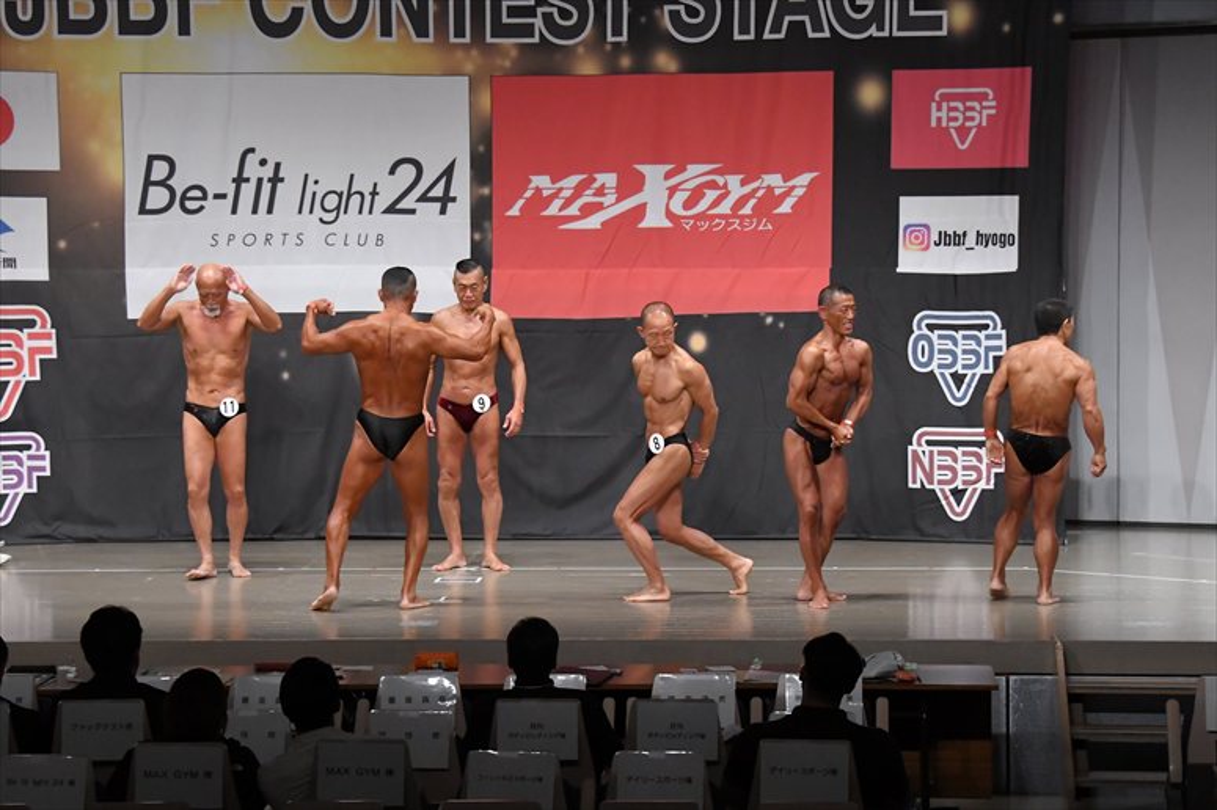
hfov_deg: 21.0
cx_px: 608
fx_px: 3278
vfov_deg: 14.1
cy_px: 405
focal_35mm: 97
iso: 5000
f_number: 5.6
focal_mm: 65
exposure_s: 1/400
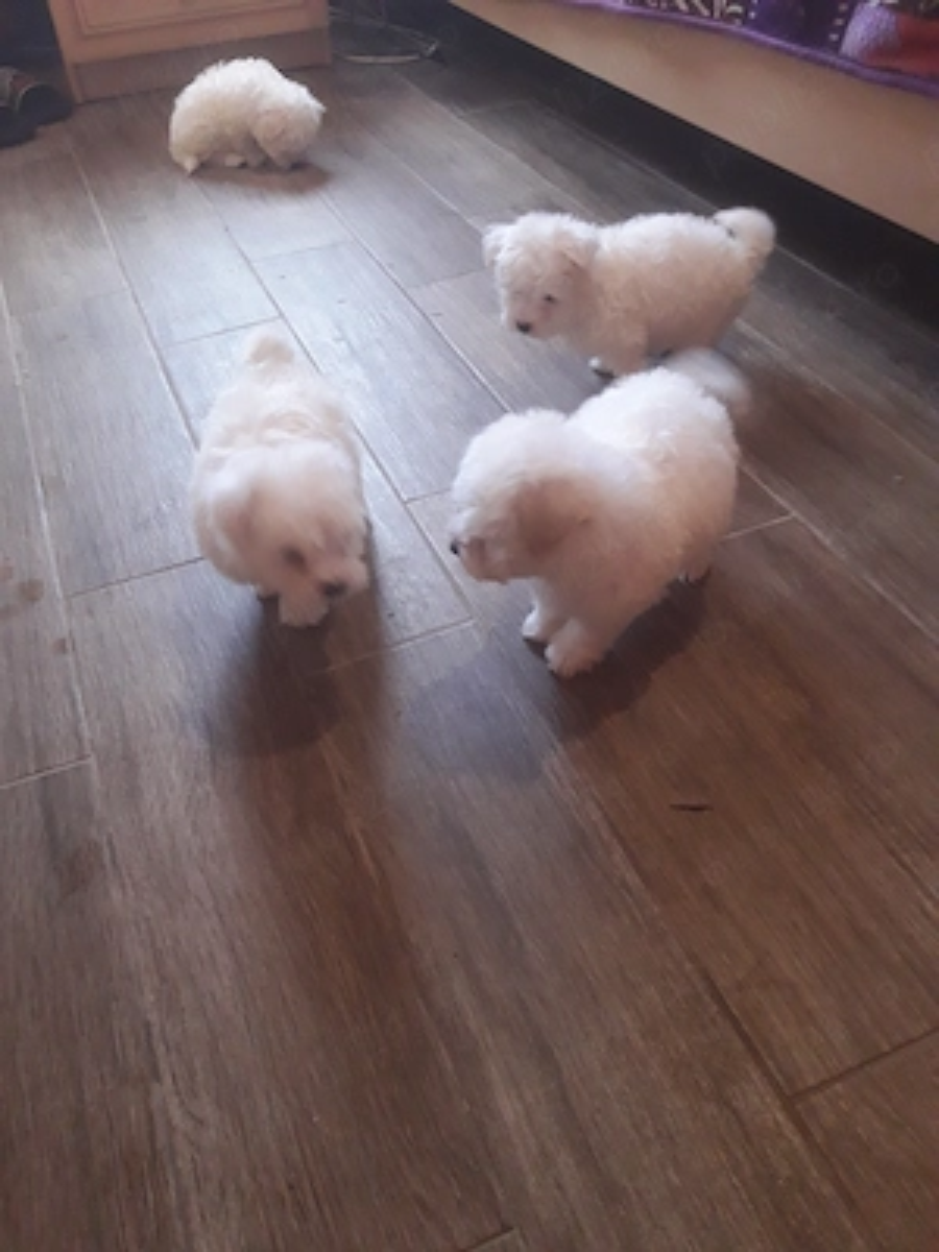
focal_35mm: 28
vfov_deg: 63.4
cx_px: 470
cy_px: 626
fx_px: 1013
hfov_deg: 49.7
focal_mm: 3.7
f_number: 1.9
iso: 250
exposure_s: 1/17
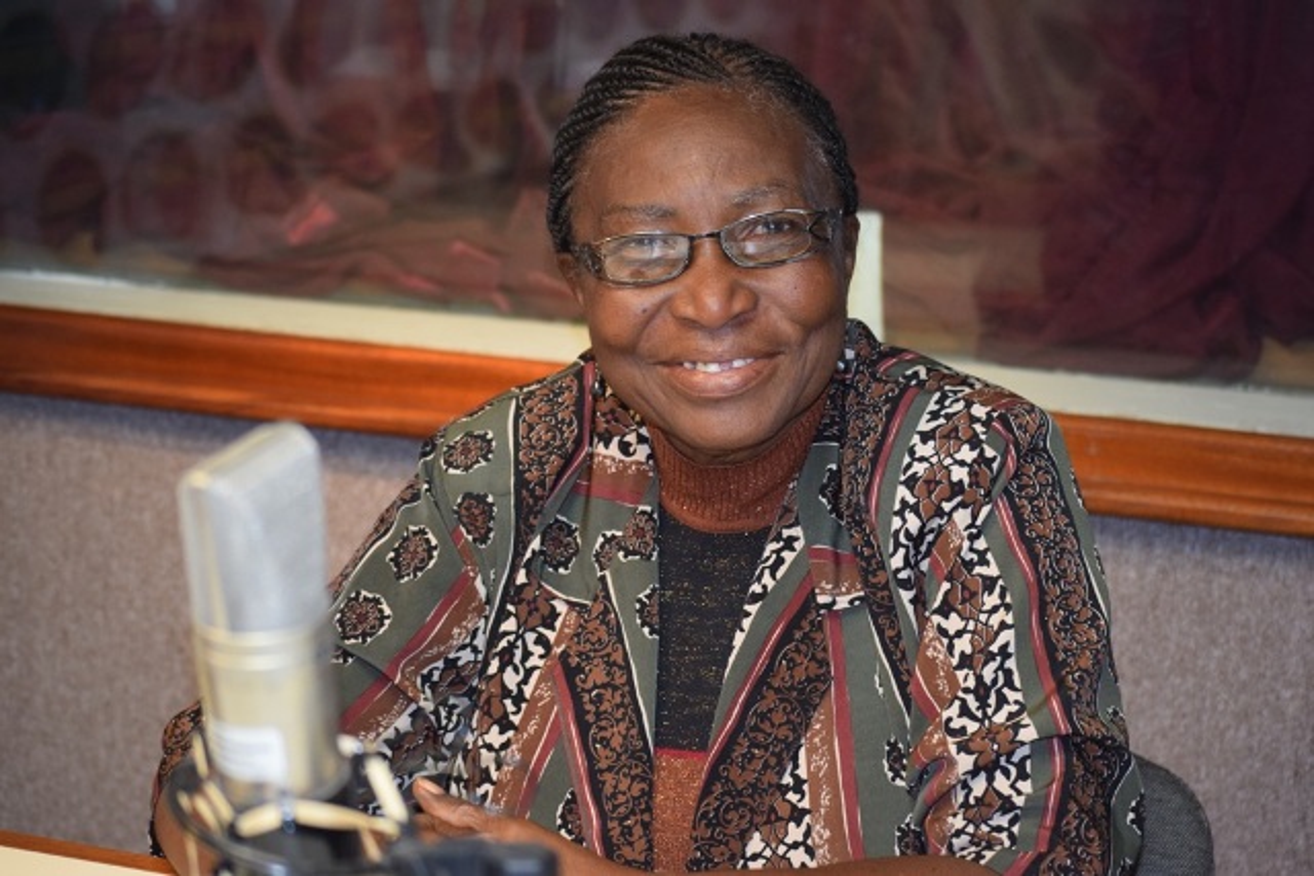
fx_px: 3012
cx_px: 657
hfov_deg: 24.6
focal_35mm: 82
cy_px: 438
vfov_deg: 16.6
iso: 1000
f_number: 4.2
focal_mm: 55
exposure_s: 1/60
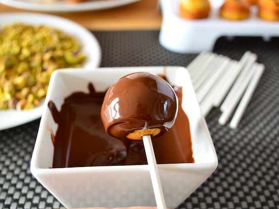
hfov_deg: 43.8
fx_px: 347
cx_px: 138
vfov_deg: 33.6
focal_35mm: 43
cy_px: 106
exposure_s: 1/15
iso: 100
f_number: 4.2
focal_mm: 26
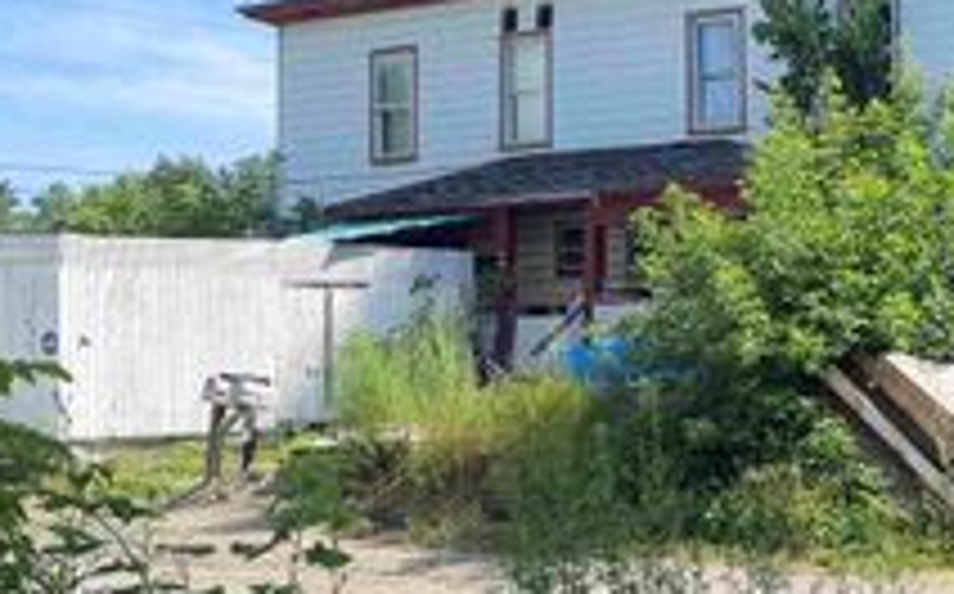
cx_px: 1102
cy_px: 403
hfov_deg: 29.8
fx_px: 1558
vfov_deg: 21.5
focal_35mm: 60
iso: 80
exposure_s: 1/1812
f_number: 1.78
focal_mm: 6.76
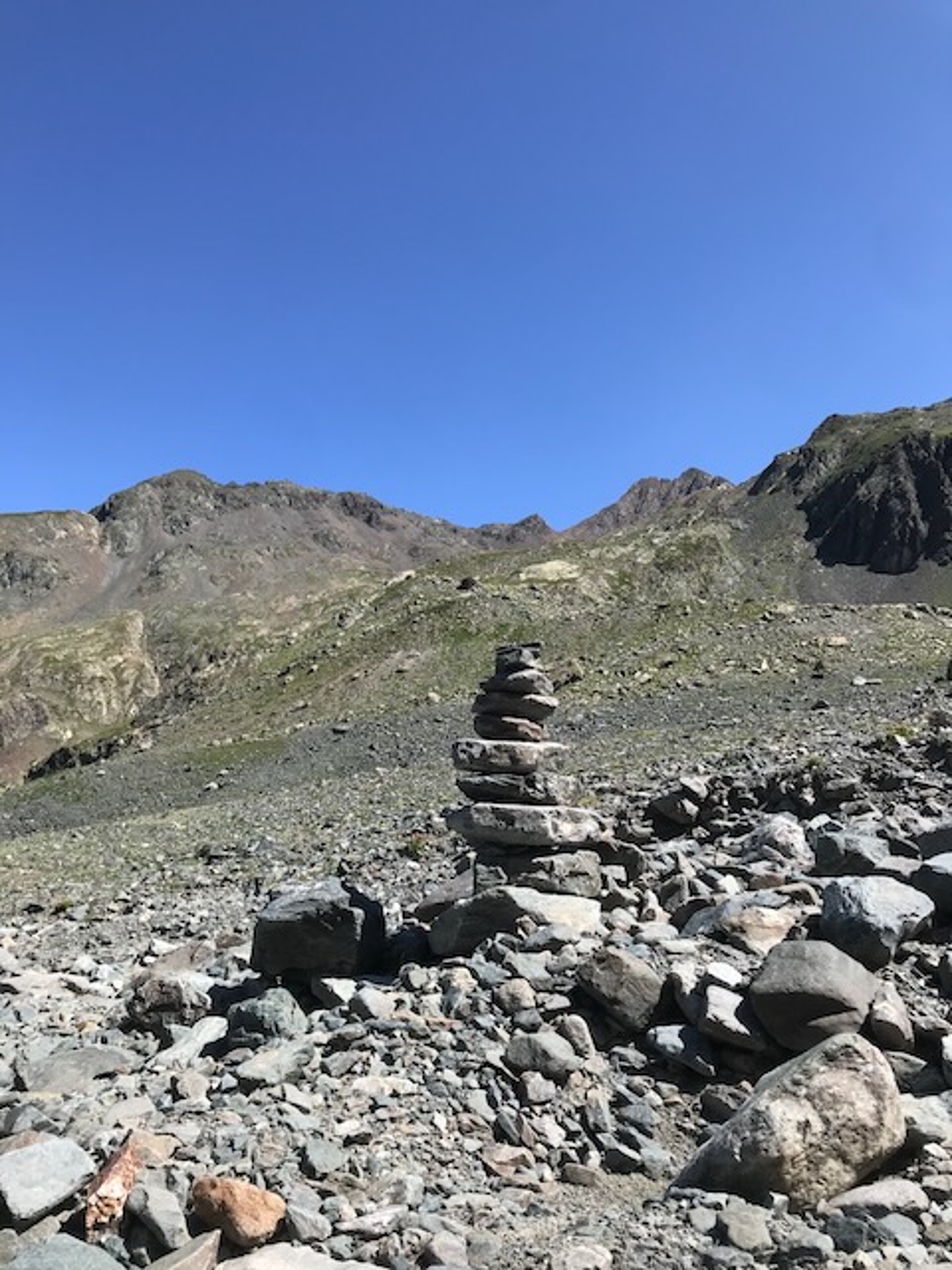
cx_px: 476
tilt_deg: +10.1
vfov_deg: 63.4
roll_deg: -1.6
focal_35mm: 28
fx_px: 1027
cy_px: 635
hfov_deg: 49.7
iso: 20
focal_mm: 3.99
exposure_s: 1/1880
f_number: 1.8
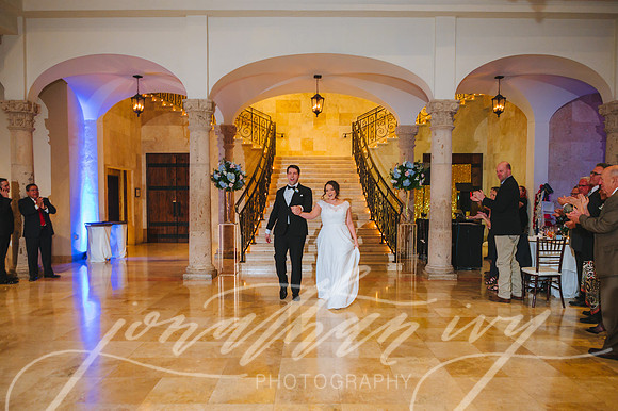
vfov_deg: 49.3
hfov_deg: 69.2
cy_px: 223
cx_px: 309
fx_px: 448
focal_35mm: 26
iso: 3200
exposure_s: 1/100
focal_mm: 24
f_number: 2.8
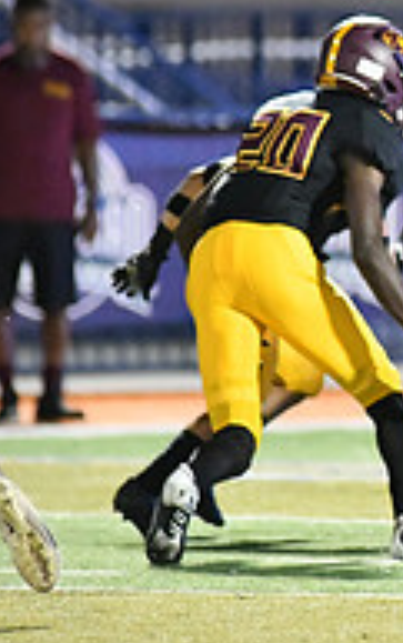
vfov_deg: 2.3
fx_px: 16078
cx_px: 853
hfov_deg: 1.4
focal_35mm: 917
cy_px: 55
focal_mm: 300
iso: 11400
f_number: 2.8
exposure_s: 1/1250
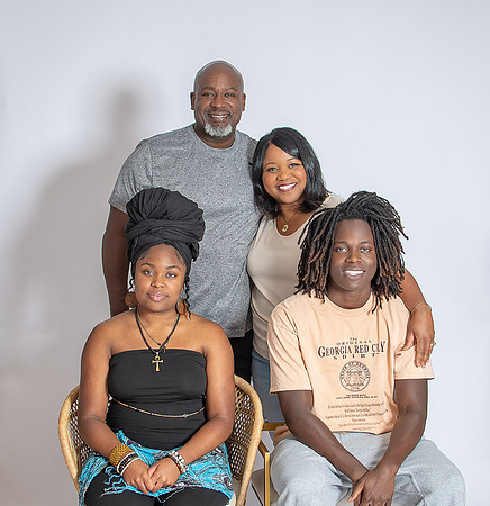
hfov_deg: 25.2
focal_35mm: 67
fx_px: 1097
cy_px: 253
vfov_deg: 26.0
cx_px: 249
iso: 100
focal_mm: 35
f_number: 2.8
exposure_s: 1/250
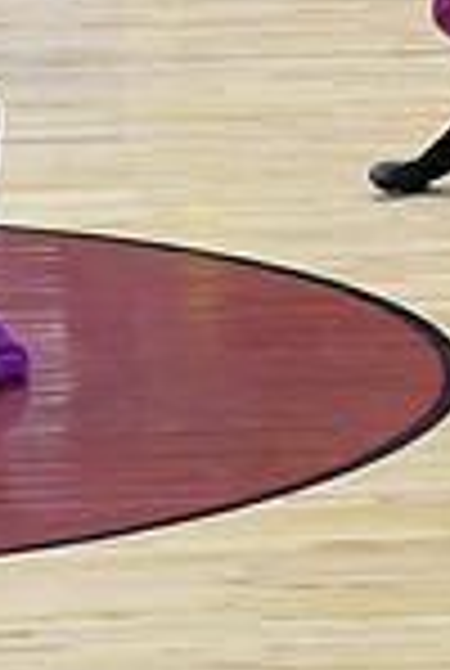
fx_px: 7614
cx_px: 1278
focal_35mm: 408
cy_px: 187
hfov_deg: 3.3
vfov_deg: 5.0
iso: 5000
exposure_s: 1/400
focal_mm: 70
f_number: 4
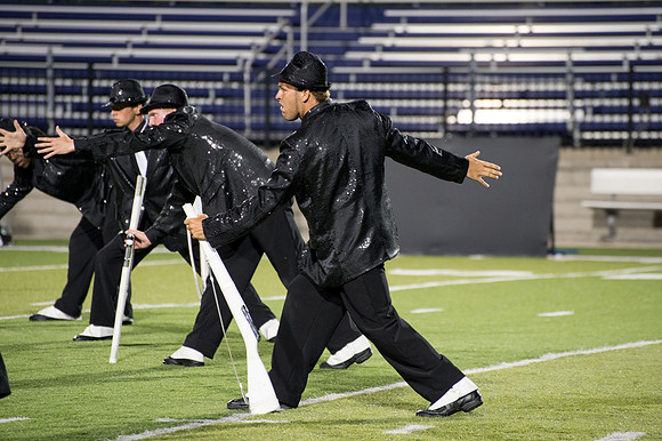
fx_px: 4997
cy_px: 210
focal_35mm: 272
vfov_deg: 5.0
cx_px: 357
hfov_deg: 7.6
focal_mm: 250
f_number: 5.6
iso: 3600
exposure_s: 1/160
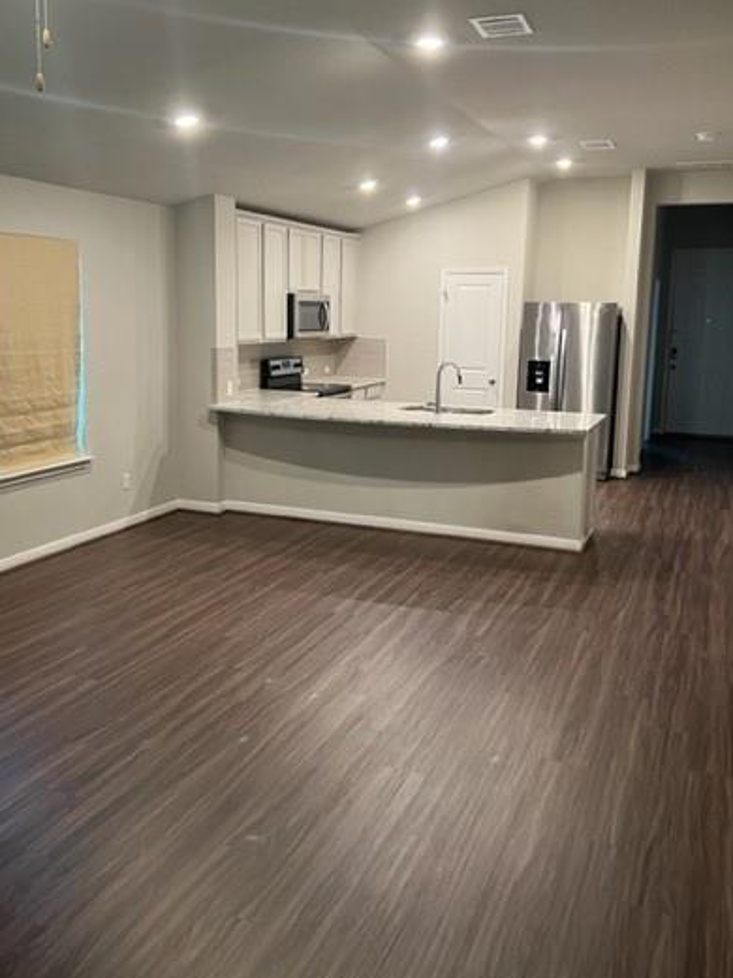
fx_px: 903
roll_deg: -1.2
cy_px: 450
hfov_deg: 44.1
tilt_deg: -8.4
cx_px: 346
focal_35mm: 32
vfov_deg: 56.7
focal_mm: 5.7
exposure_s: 1/60
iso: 160
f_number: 1.5
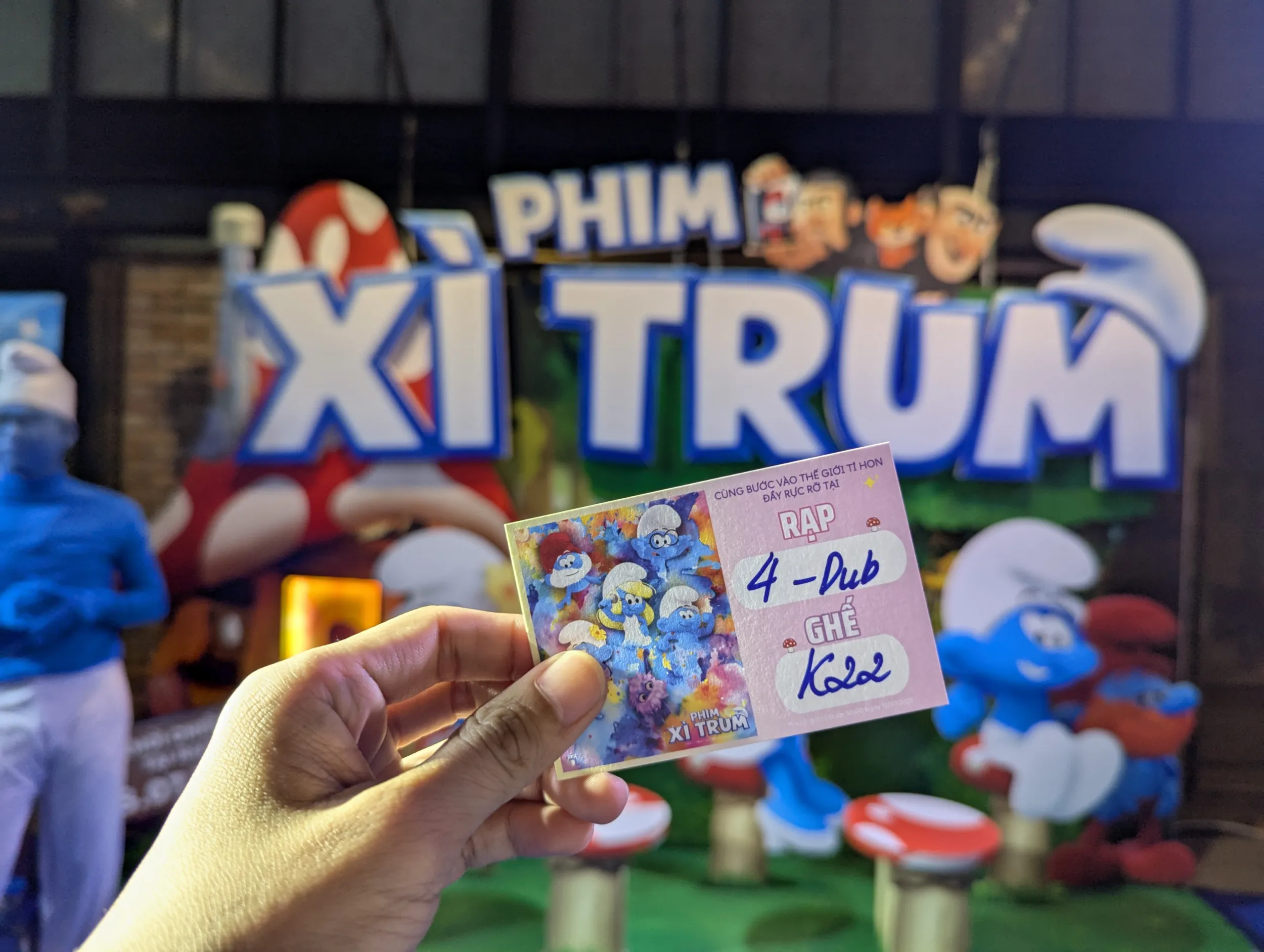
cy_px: 476
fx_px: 878
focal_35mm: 24
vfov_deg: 56.9
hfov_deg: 71.5
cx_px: 632
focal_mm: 6.81
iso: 71
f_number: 1.85
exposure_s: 1/185
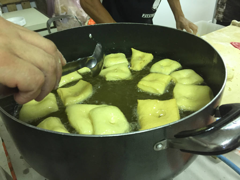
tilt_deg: -35.6
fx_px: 201
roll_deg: +4.4
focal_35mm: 29
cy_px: 90
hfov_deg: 61.7
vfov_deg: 48.2
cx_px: 120
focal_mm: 4.15
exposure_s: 1/33
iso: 200
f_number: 2.2
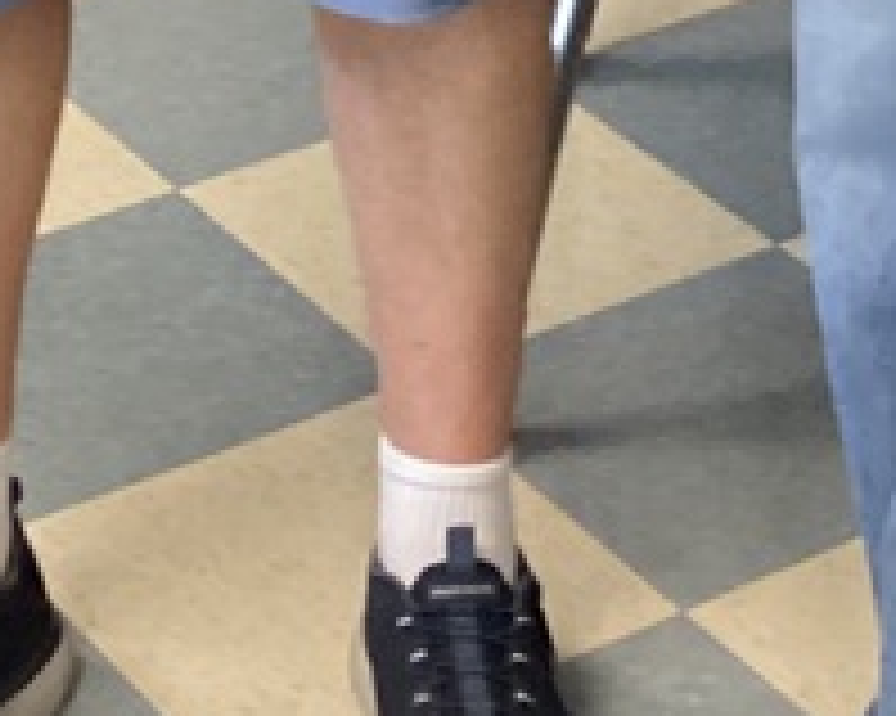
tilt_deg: -12.9
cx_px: 513
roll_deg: +0.8
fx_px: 4135
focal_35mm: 156
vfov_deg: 8.9
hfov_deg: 12.4
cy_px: -1000
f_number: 2.4
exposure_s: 1/50
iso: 320
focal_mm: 3.3
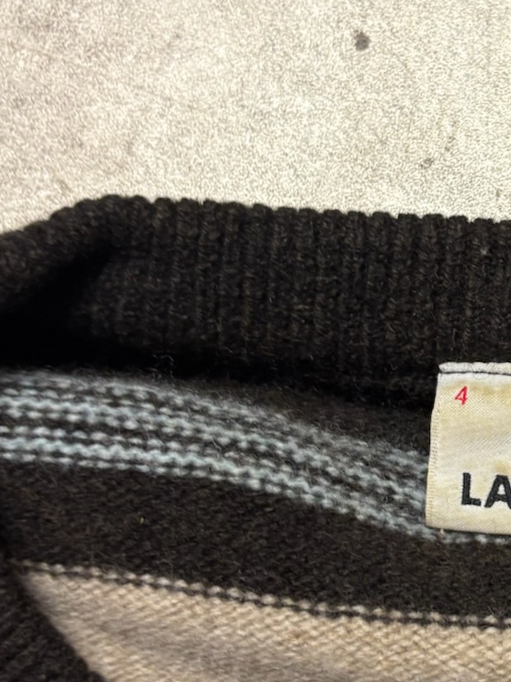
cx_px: 589
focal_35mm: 71
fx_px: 1398
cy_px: 400
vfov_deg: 27.4
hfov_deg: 19.6
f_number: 1.6
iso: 125
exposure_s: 1/50
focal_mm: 5.96
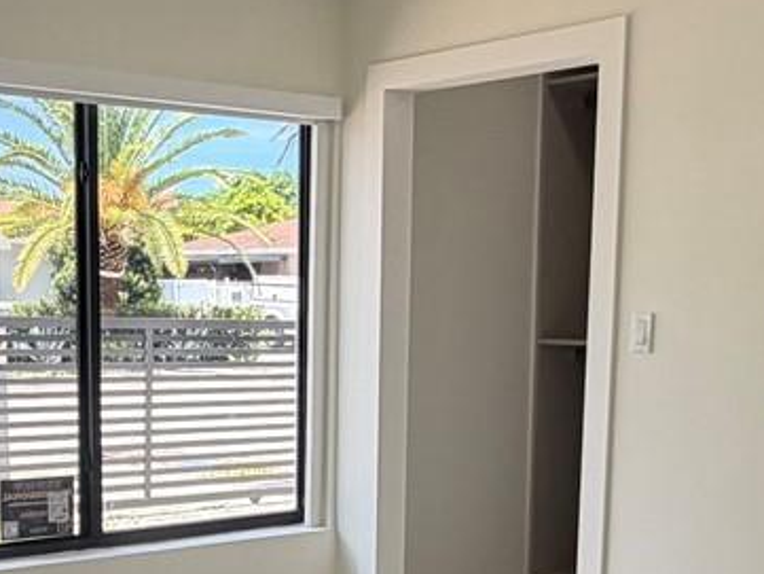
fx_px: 1369
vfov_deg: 23.2
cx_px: 284
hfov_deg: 31.0
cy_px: 481
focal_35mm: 62
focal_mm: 2.22
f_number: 2.2
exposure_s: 1/121
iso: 50
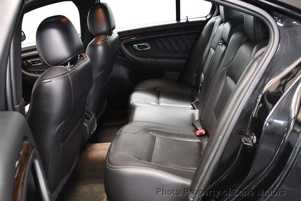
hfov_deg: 53.1
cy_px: 100
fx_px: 301
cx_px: 150
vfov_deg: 36.9
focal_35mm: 36
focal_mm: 18
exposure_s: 1/60
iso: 3600
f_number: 3.5
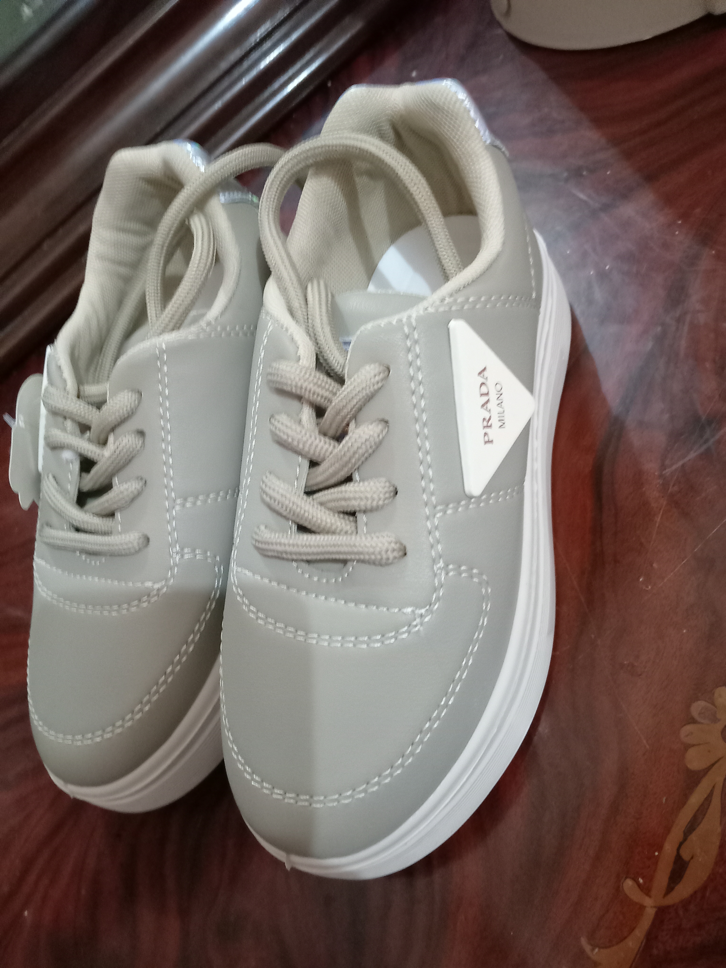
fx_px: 699
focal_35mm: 25
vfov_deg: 69.4
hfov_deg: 54.9
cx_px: 363
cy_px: 484
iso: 3439
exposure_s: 1/14.3
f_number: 1.8
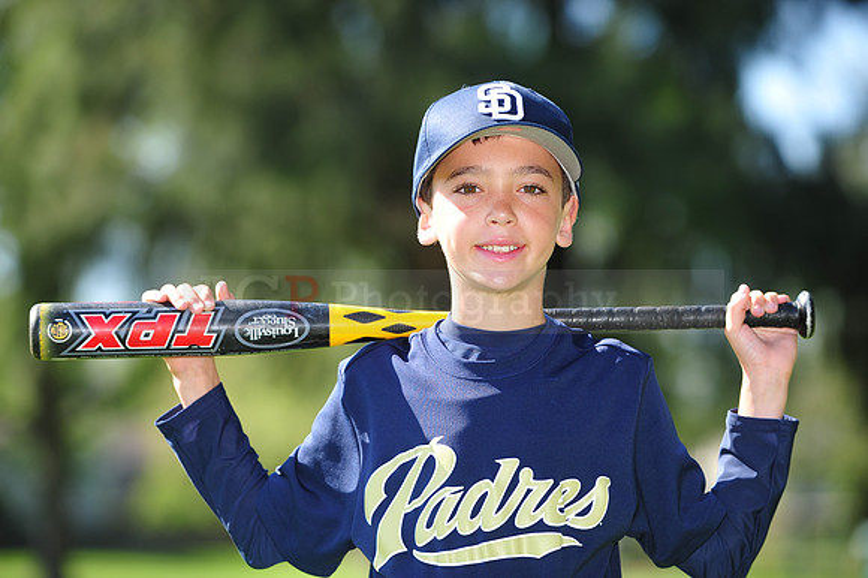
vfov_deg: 8.3
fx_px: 3976
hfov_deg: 12.5
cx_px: 434
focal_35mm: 165
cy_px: 289
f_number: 4.5
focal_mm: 165
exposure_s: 1/500
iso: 200
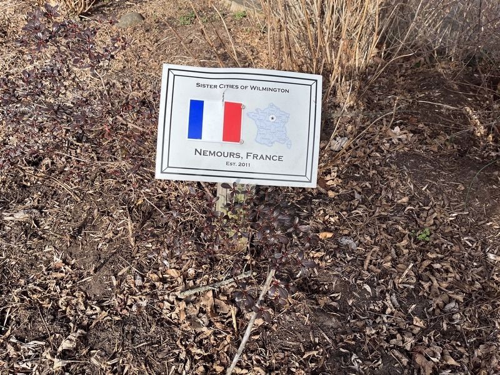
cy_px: 188
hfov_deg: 67.3
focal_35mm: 26
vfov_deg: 53.1
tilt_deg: -46.8
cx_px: 250
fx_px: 376
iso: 50
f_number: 1.6
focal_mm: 5.1
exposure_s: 1/1862
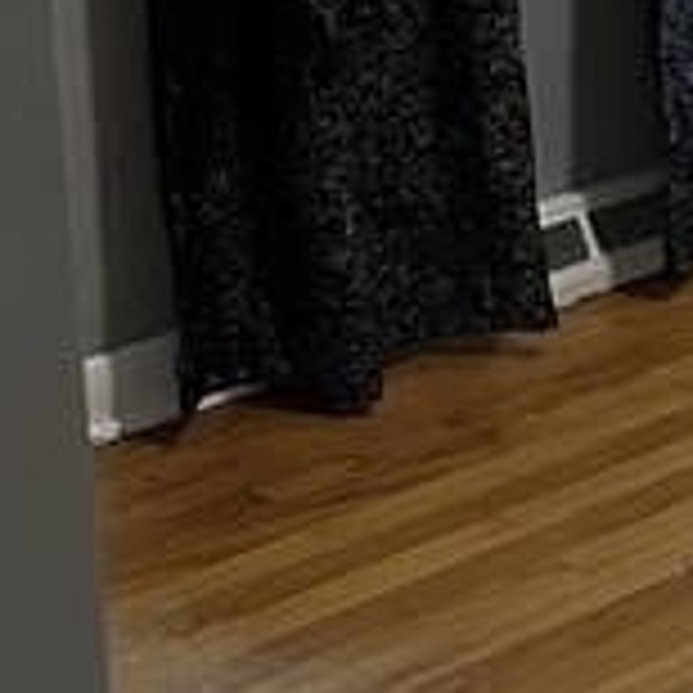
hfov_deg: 10.5
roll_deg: -1.5
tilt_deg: -11.2
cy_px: -328
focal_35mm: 149
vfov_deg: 11.3
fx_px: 3375
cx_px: 1485
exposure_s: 1/60
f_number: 1.78
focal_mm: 6.86
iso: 800
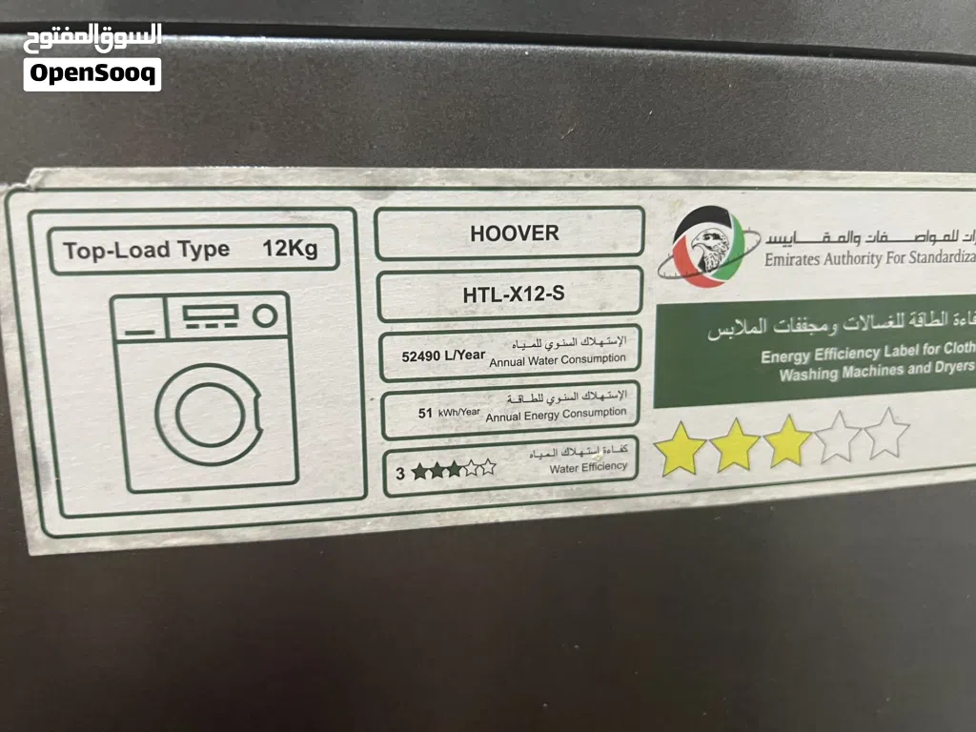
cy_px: 366
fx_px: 733
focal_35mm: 26
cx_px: 488
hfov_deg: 67.3
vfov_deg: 53.1
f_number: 1.5
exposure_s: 1/50
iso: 400
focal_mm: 5.7
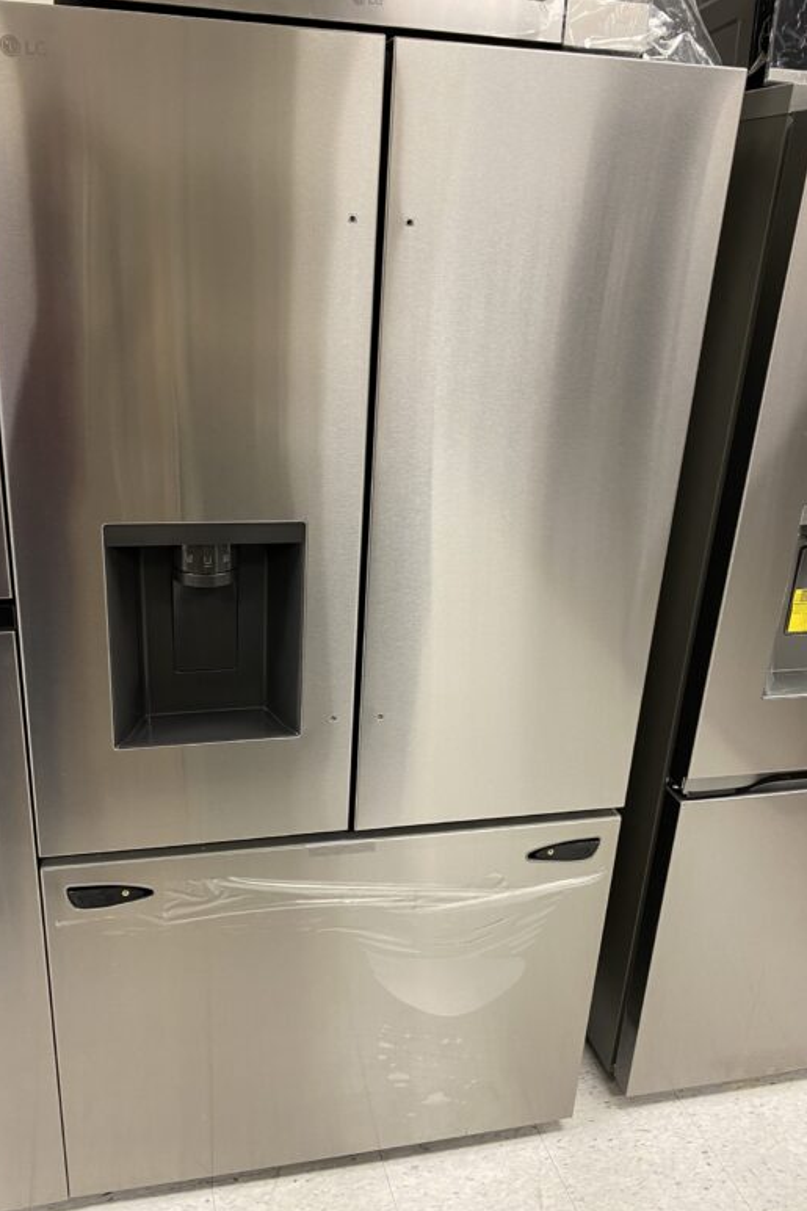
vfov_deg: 65.5
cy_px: 600
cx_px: 353
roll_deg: -3.8
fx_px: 942
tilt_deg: -20.2
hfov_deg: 46.3
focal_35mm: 28
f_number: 1.8
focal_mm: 4.25
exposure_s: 1/42
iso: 125
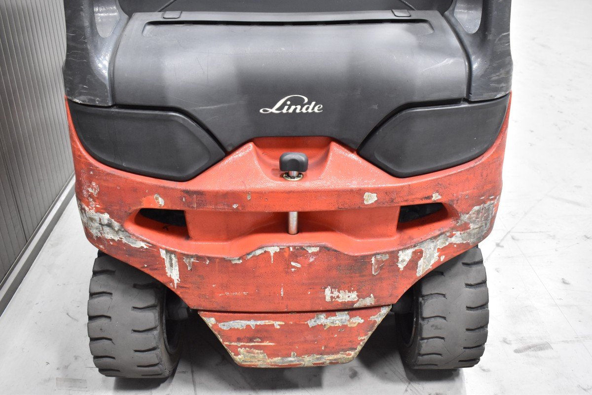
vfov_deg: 38.4
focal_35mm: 34
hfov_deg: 55.1
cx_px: 296
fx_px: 567
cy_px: 198
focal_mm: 23
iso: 1600
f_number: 4.5
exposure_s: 1/25
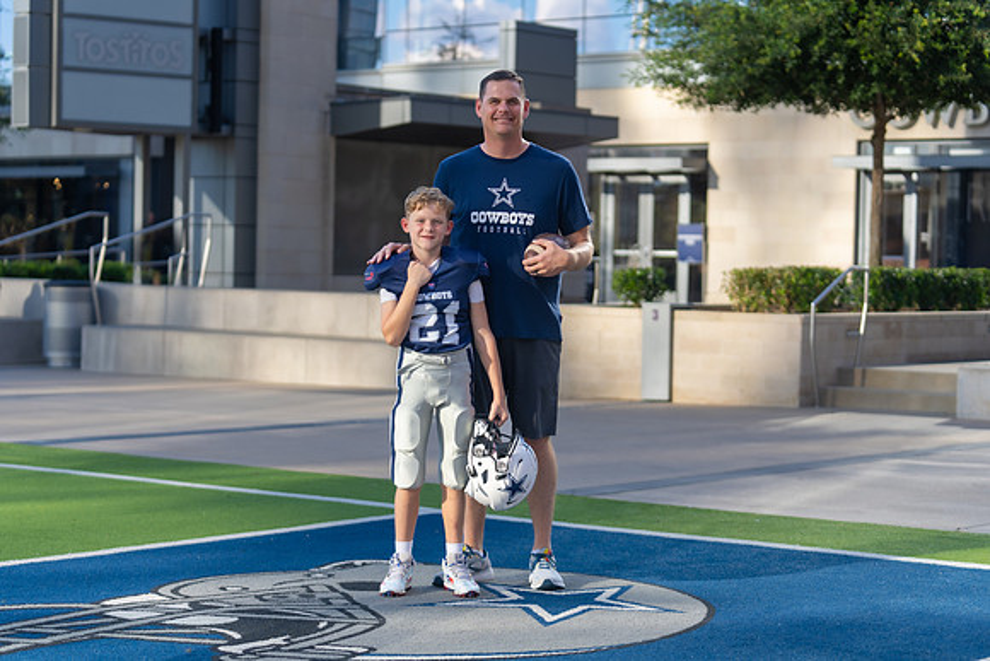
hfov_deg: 27.3
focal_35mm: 74
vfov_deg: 18.4
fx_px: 2035
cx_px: 495
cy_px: 330
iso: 100
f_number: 2.8
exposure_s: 1/640
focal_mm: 74
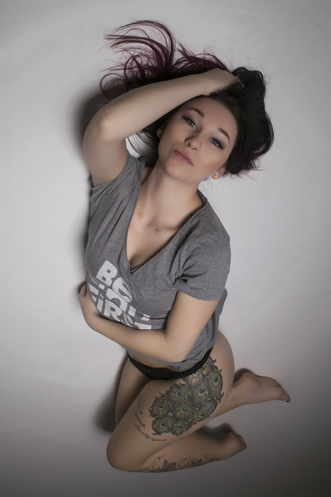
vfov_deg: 47.9
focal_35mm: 40
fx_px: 558
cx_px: 166
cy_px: 248
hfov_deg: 33.0
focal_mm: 27
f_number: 18
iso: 200
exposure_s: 1/100
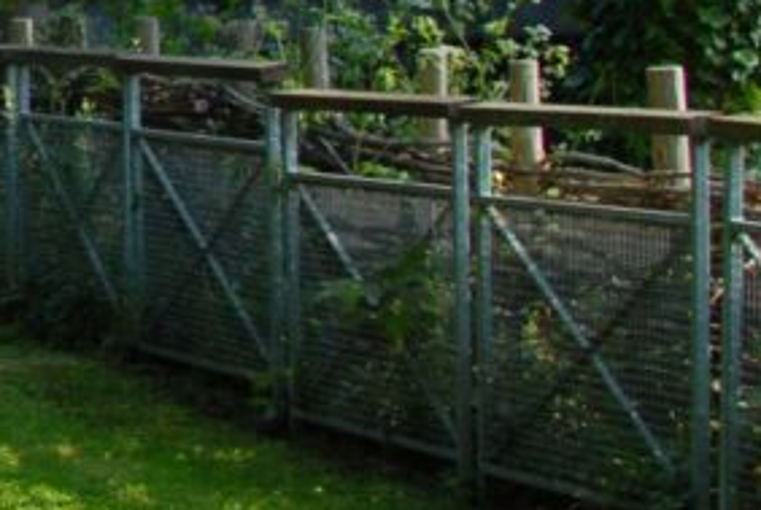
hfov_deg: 9.2
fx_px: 4150
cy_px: -367
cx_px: -1168
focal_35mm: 196
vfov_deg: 6.9
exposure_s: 1/125
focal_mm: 24
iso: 100
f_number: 5.6
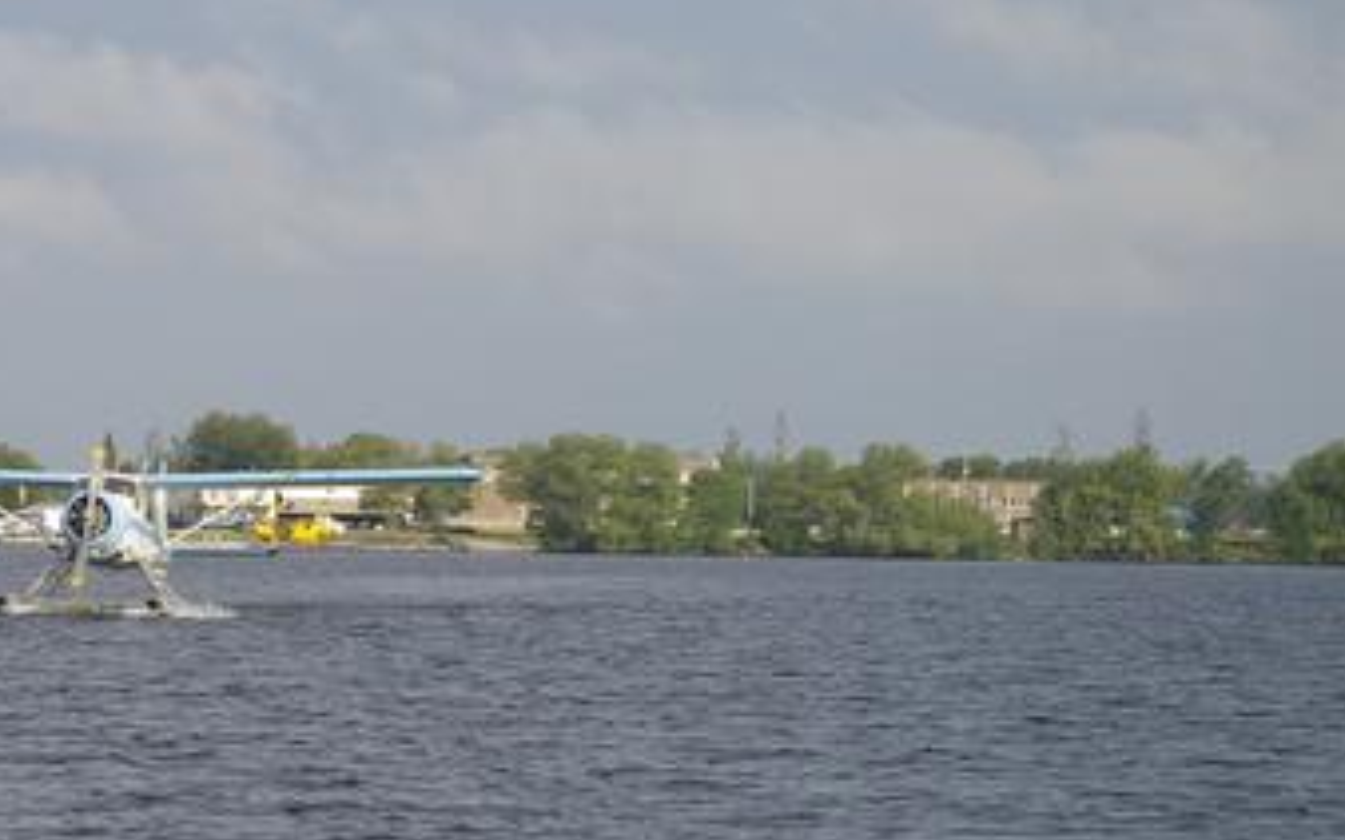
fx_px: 5825
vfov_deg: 8.2
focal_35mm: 159
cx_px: 103
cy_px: 581
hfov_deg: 13.0
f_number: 9.5
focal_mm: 55
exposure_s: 1/750
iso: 400
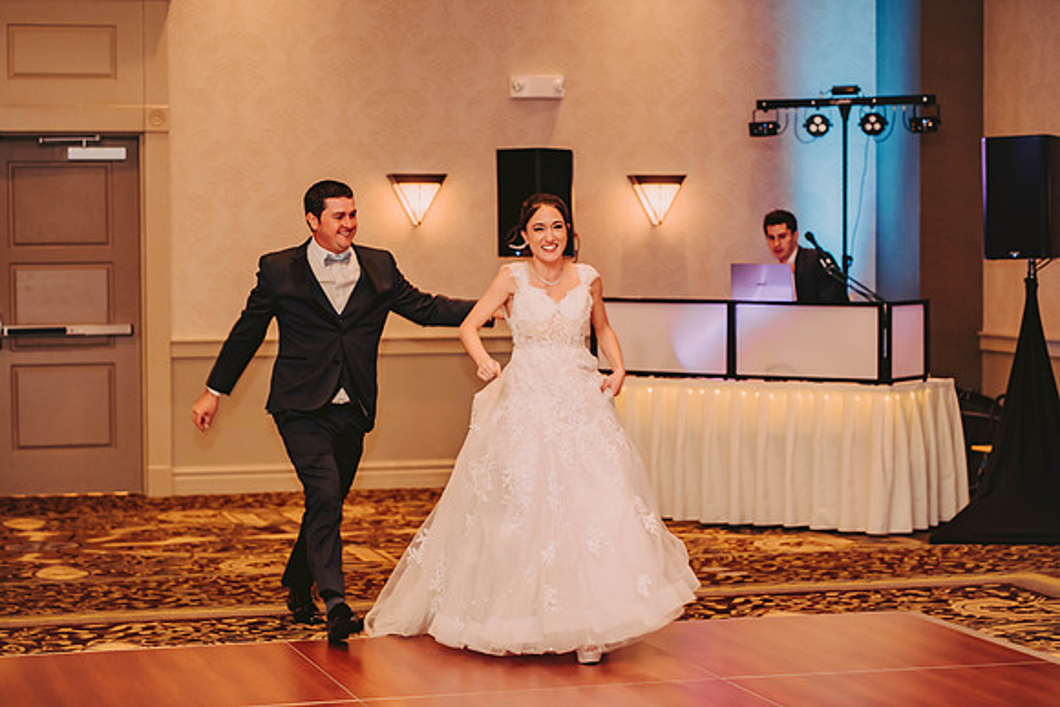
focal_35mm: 86
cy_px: 354
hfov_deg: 23.6
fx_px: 2533
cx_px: 530
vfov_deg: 15.9
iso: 800
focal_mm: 86
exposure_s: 1/60
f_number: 2.8
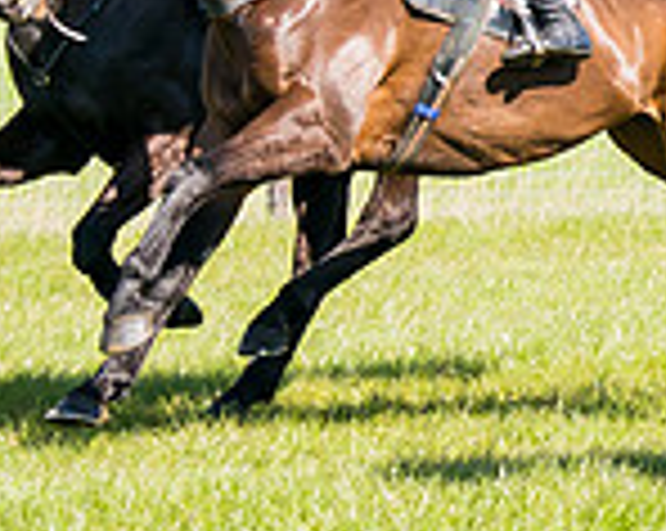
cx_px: 1189
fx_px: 7953
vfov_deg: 3.8
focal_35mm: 404
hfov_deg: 4.7
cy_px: 2
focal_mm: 70
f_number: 4
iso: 400
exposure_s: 1/1600
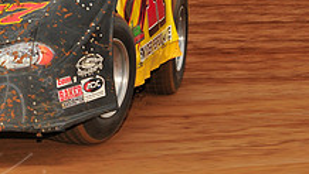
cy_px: -6
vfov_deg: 4.2
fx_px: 2394
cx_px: -21
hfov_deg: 7.3
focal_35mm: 292
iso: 640
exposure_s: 1/320
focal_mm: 105
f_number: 8
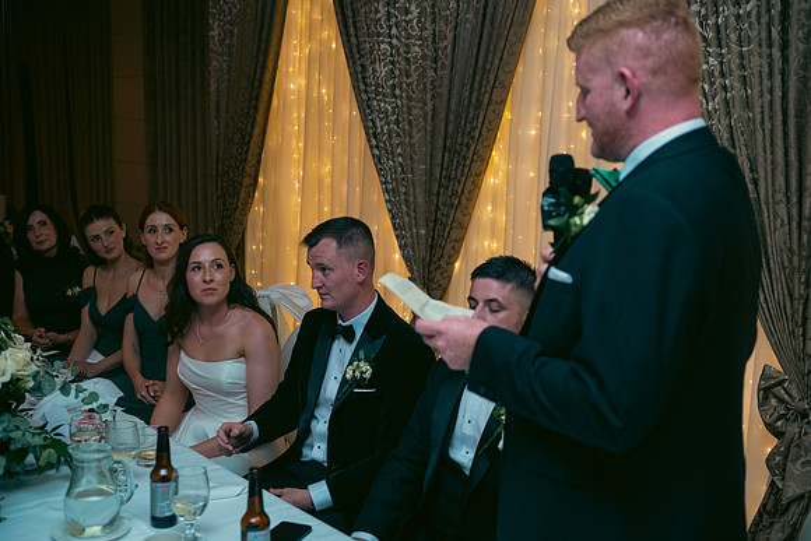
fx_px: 1014
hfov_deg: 43.6
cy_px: 270
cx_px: 406
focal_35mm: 45
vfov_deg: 29.9
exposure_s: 1/160
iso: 800
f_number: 3.5
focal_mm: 45
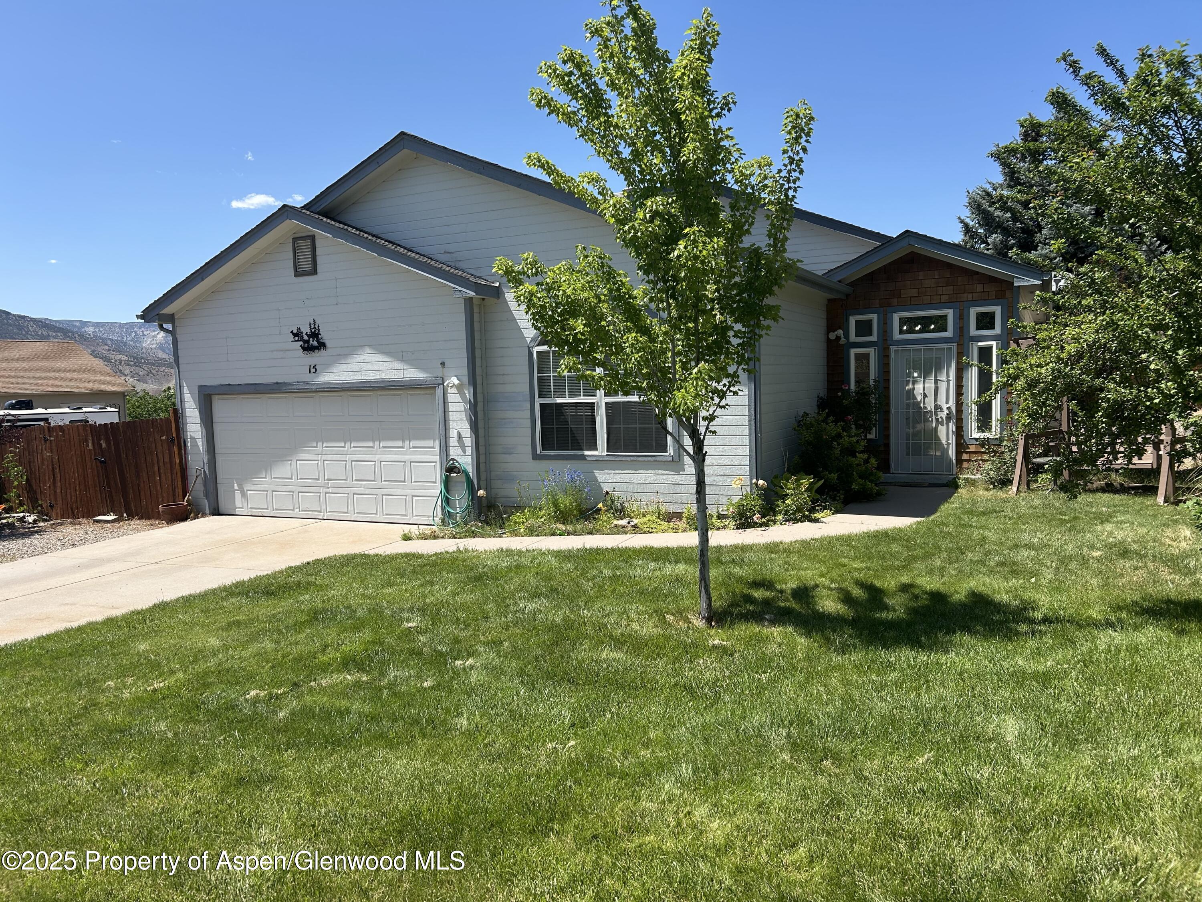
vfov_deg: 53.1
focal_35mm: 26
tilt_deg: -5.0
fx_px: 903
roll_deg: +2.7
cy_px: 451
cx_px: 601
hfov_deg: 67.3
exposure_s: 1/2994
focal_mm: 5.7
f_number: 1.5
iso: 50
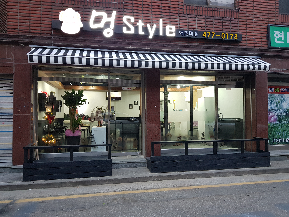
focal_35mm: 26
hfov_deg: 67.3
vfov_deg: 53.1
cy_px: 108
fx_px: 217
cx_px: 144
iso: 160
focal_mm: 4.2
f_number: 1.7
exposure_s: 1/30
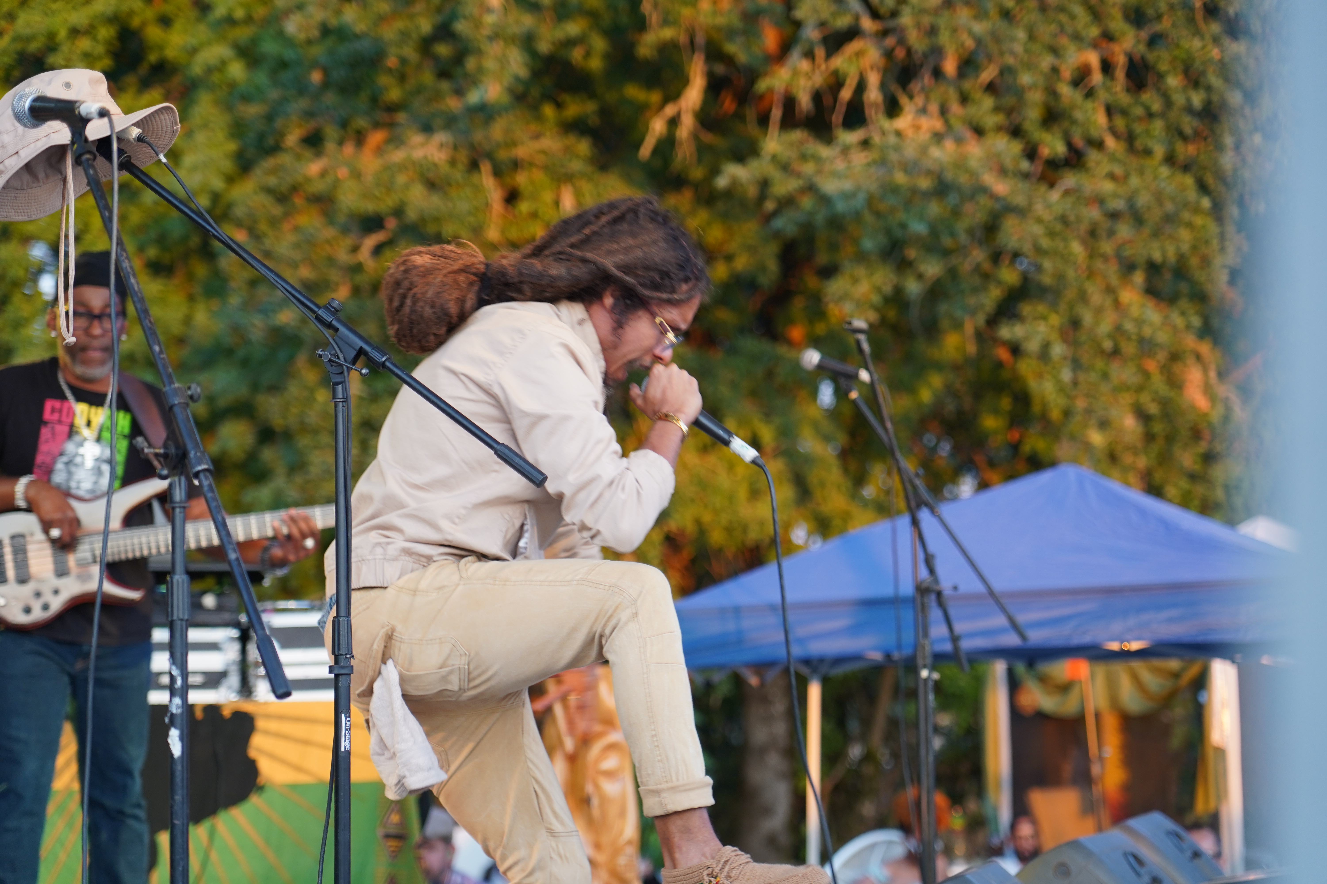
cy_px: 442
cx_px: 664
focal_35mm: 105
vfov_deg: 13.0
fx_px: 3870
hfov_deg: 19.5
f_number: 4
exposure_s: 1/160
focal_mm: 105
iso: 800
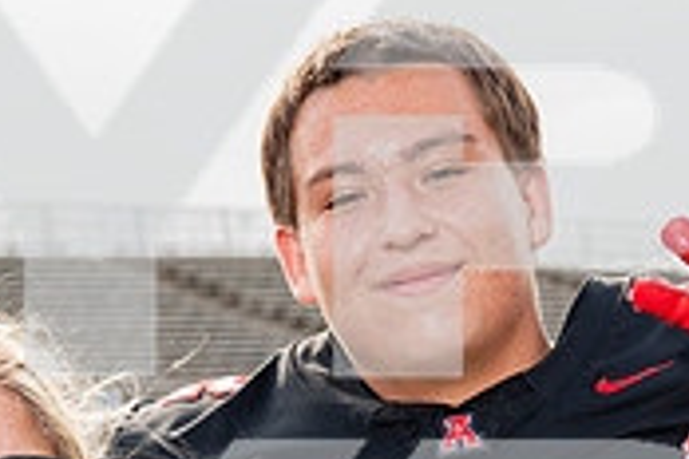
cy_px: 651
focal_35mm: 160
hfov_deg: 12.8
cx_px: 269
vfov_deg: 8.4
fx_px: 3062
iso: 100
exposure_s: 1/250
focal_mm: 48
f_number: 5
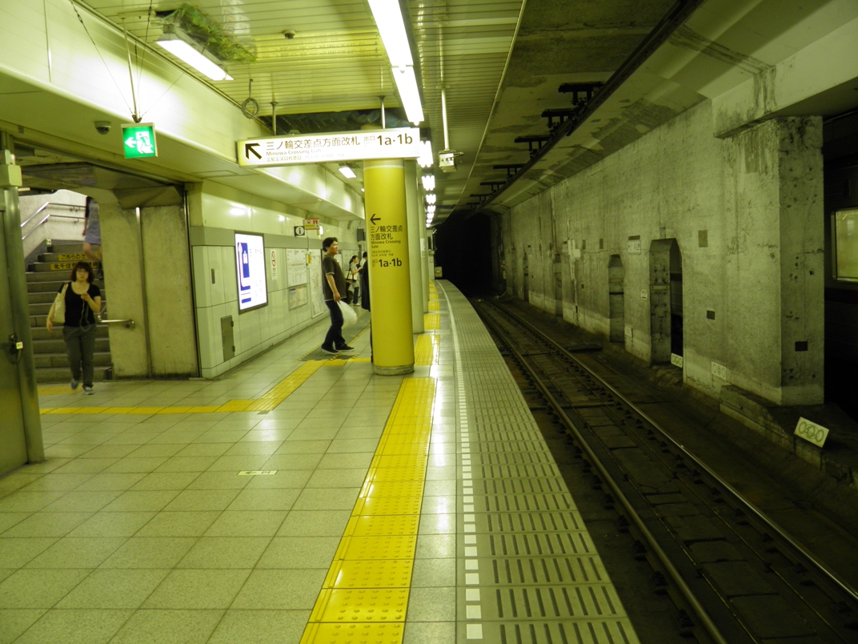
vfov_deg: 49.7
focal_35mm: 28
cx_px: 429
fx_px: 694
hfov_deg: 63.4
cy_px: 322
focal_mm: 4.9
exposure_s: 1/15
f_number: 2.8
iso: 100
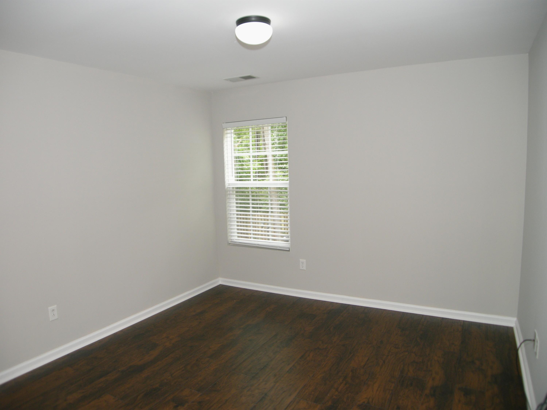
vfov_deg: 40.7
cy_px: 205
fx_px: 553
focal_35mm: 35
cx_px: 274
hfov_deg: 52.6
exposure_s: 1/45
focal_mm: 7.5
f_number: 2.7
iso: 96
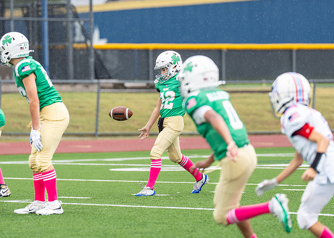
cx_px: 175
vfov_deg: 3.7
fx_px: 3713
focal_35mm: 392
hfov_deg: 5.2
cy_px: 107
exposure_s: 1/1000
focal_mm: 200
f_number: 2.8
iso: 320
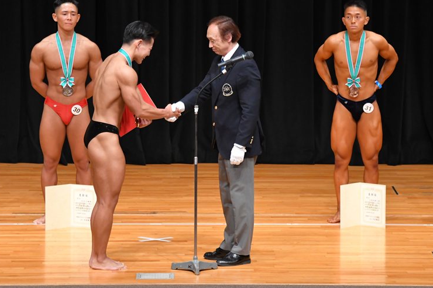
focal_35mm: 267
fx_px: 3210
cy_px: 144
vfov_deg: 5.1
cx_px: 219
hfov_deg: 7.7
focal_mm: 170
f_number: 5.6
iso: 4000
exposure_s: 1/400
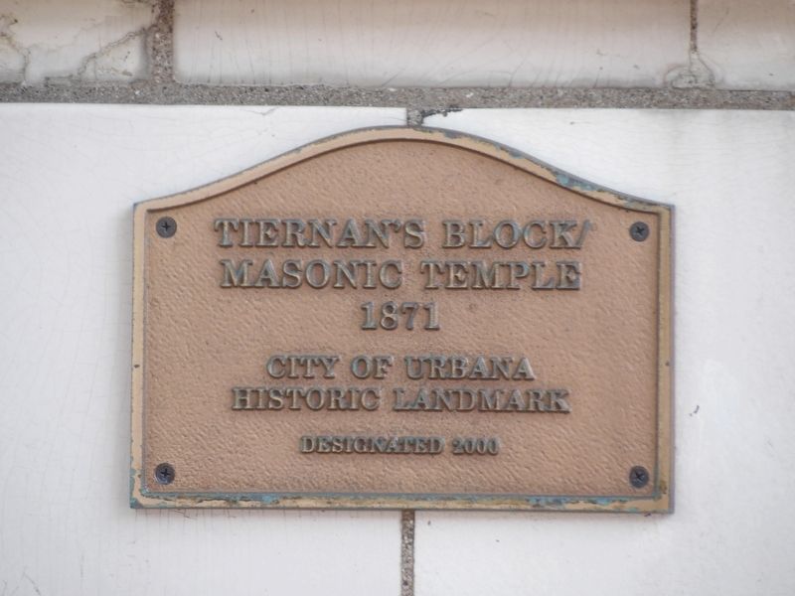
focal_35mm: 719
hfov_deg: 2.8
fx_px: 16513
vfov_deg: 2.1
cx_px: 398
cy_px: 298
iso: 165
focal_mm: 128.9
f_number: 4.4
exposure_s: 1/100
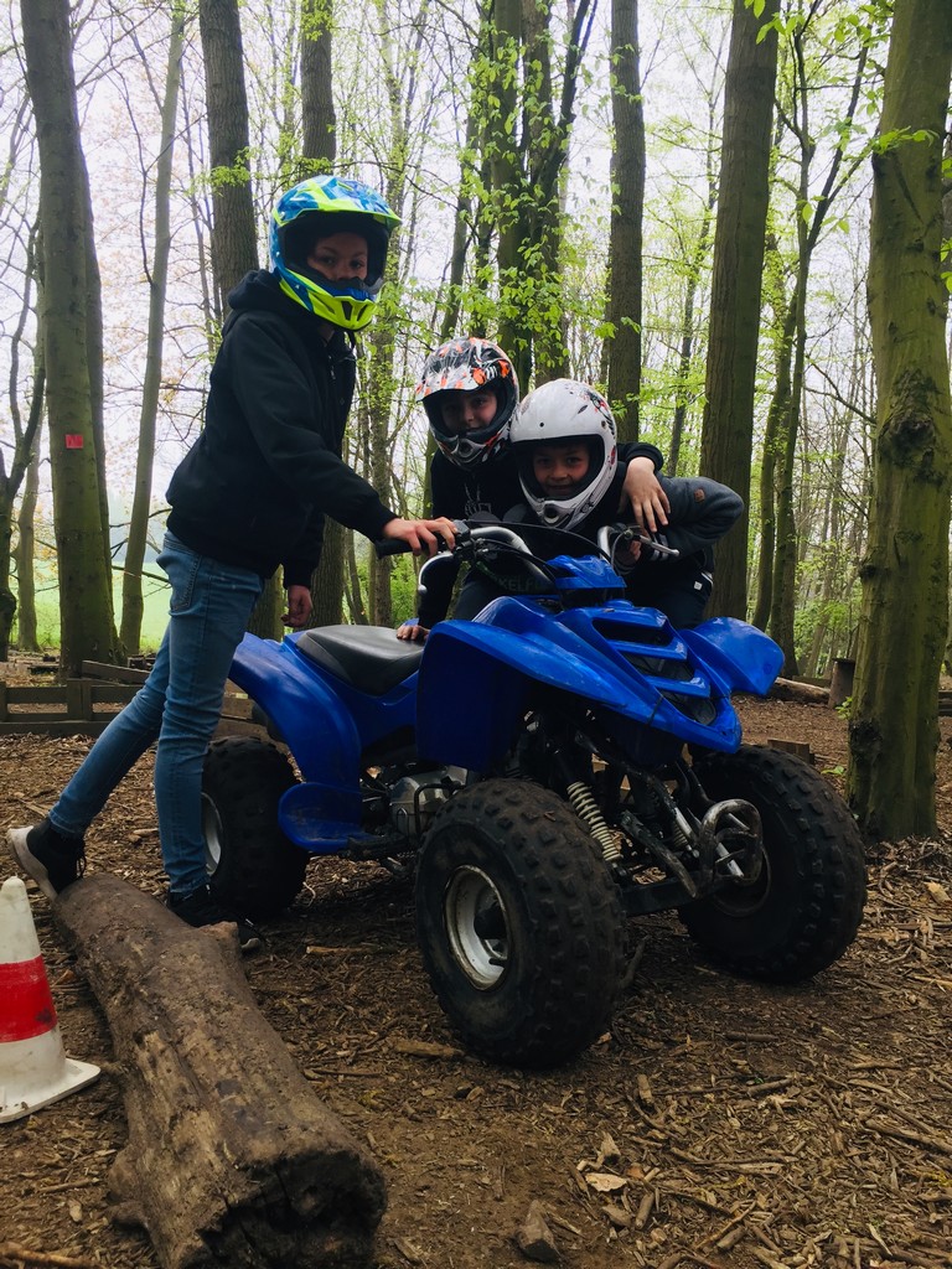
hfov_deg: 48.2
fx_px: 1063
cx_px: 476
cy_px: 634
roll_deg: -4.0
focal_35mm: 29
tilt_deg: -3.9
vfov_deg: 61.7
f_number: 2.2
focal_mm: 4.15
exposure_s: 1/302
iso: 32
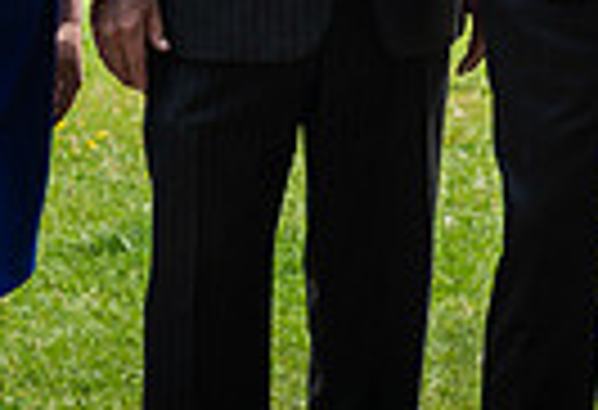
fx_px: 3734
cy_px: -444
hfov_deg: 9.1
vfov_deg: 6.1
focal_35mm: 223
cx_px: 630
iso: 125
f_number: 5
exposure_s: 1/200
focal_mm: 50
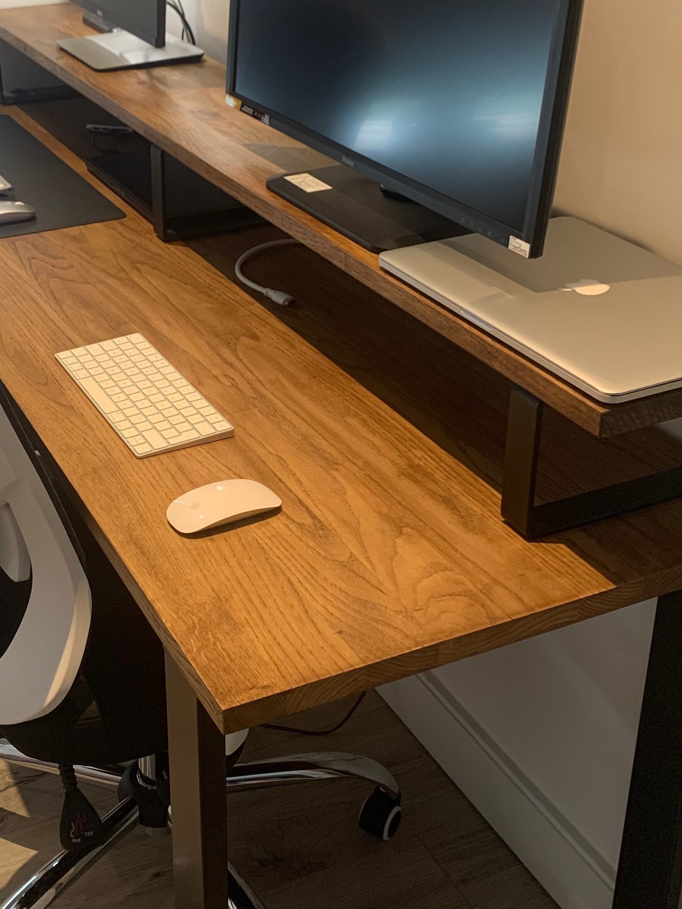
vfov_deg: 67.3
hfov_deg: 53.1
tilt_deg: -24.3
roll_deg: +3.0
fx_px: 683
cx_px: 341
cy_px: 454
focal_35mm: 26
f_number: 1.8
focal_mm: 4.25
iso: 125
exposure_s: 1/50
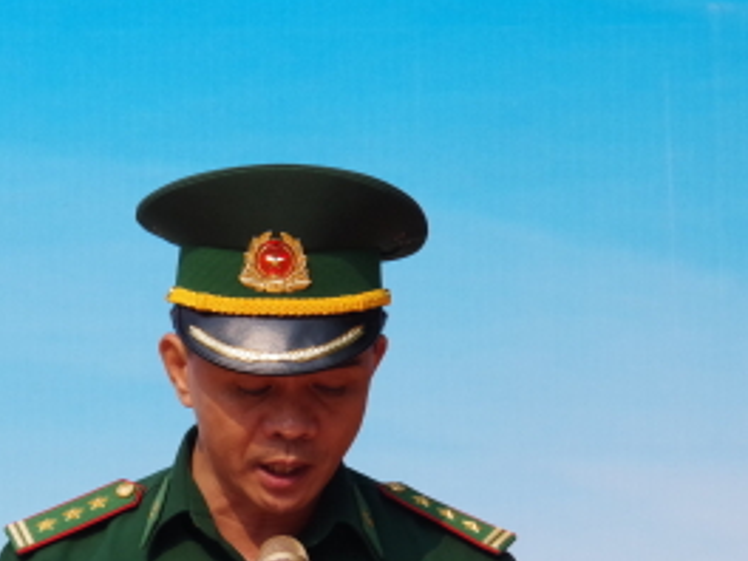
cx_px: 31
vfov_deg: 5.0
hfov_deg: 6.6
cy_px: 419
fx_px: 6483
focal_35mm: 300
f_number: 13
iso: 1600
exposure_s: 1/1000
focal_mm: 100
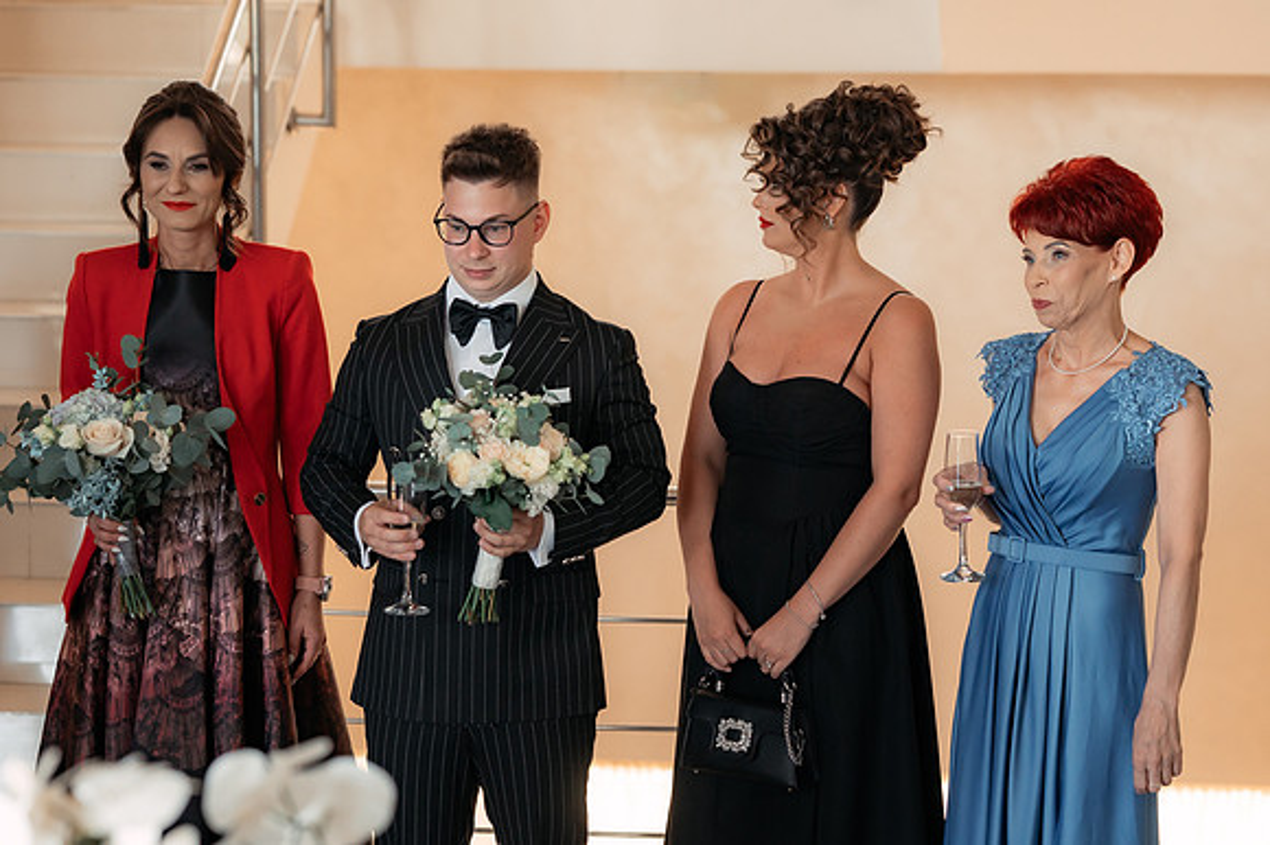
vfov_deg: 13.5
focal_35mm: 101
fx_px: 3561
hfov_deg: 20.2
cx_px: 597
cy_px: 380
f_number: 3.2
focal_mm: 85
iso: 1600
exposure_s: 1/200
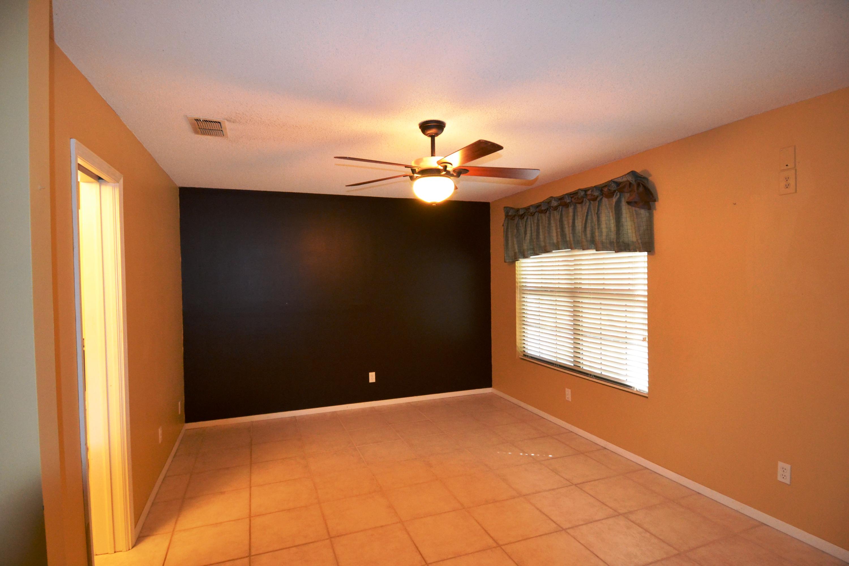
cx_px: 424
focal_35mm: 18
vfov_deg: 67.4
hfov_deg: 90.0
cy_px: 283
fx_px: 424
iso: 2200
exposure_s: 1/60
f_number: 4
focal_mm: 12
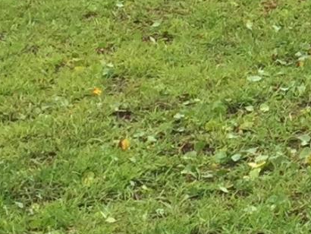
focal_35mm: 212
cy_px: -52
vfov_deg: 7.0
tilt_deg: -10.1
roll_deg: -2.0
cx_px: 734
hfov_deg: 8.5
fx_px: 1906
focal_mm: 4.15
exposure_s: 1/265
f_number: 2.2
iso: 32
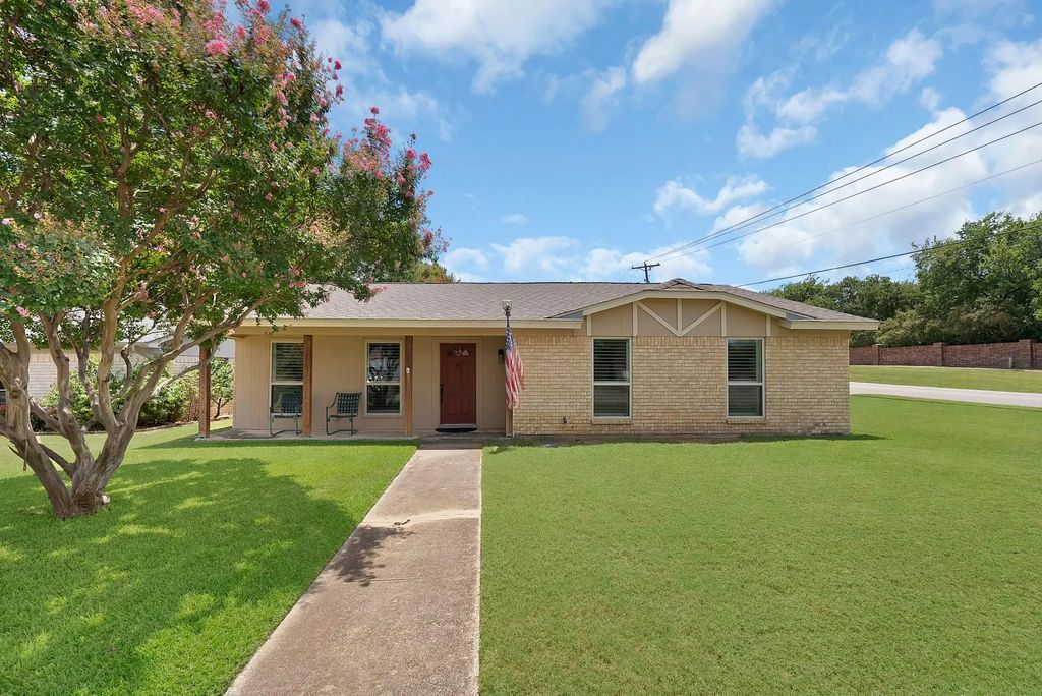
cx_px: 521
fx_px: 405
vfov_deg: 81.3
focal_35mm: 14
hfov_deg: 104.2
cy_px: 348
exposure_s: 1/400
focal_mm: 14
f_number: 9
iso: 640
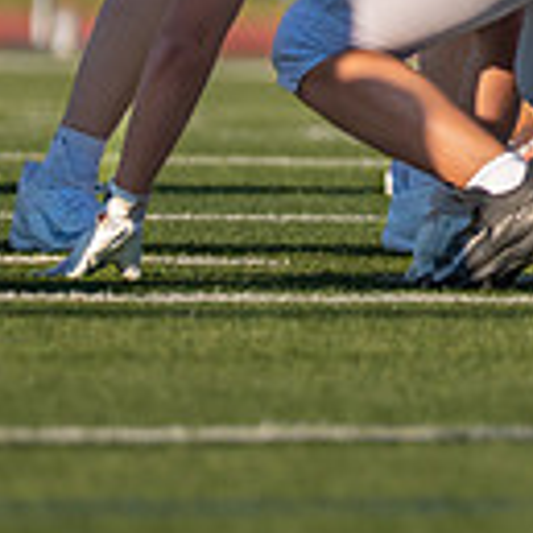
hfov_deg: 1.3
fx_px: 22768
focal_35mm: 1307
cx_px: 830
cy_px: -235
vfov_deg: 1.3
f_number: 2.8
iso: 250
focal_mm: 200
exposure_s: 1/6400
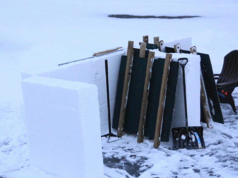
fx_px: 582
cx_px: 109
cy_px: 99
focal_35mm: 85
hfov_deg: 23.1
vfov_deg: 17.4
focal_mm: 45
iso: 1250
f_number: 4.5
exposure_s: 1/80
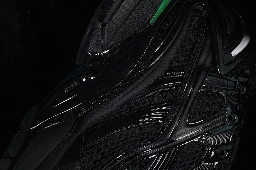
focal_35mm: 75
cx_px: 128
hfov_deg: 27.0
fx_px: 533
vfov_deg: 18.2
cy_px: 85
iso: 160
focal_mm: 50
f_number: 6.3
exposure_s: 1/50
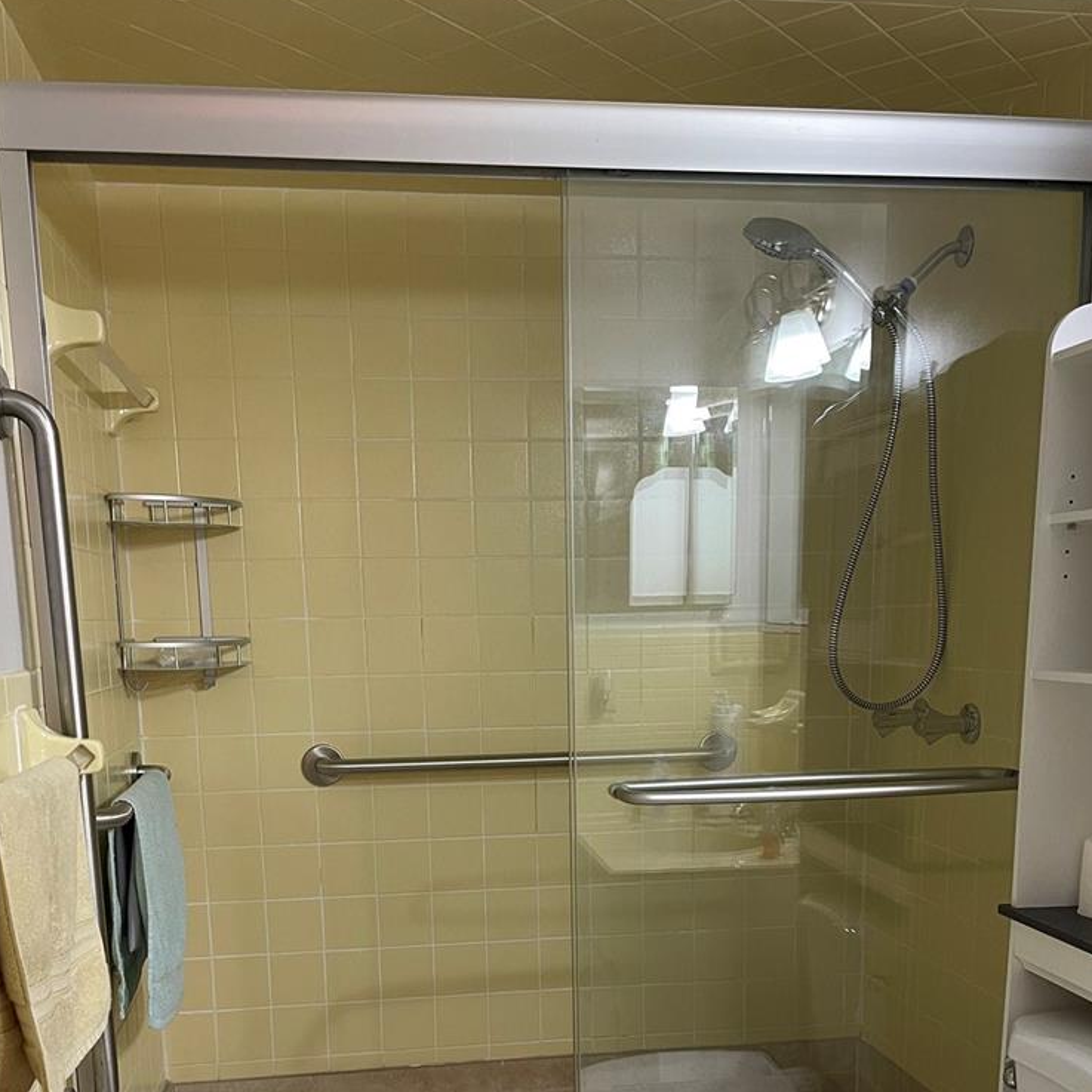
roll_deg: +1.1
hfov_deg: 46.0
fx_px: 1285
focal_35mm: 36
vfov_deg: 44.2
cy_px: 845
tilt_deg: -10.4
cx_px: 542
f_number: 1.6
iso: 200
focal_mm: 5.1
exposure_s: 1/60
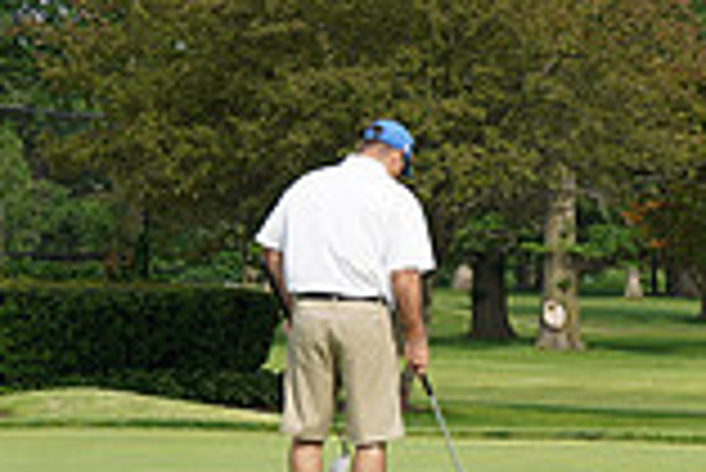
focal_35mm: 181
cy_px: 294
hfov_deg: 11.3
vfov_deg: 7.6
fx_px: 3553
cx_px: 553
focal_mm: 49
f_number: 7.1
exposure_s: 1/250
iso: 125
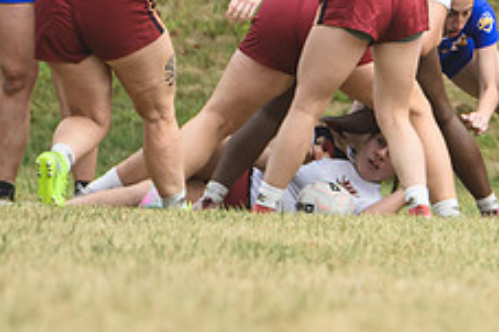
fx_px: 31884
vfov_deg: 0.6
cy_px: -68
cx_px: 618
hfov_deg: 0.9
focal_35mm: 2302
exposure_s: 1/1000
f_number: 6.3
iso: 640
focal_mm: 600
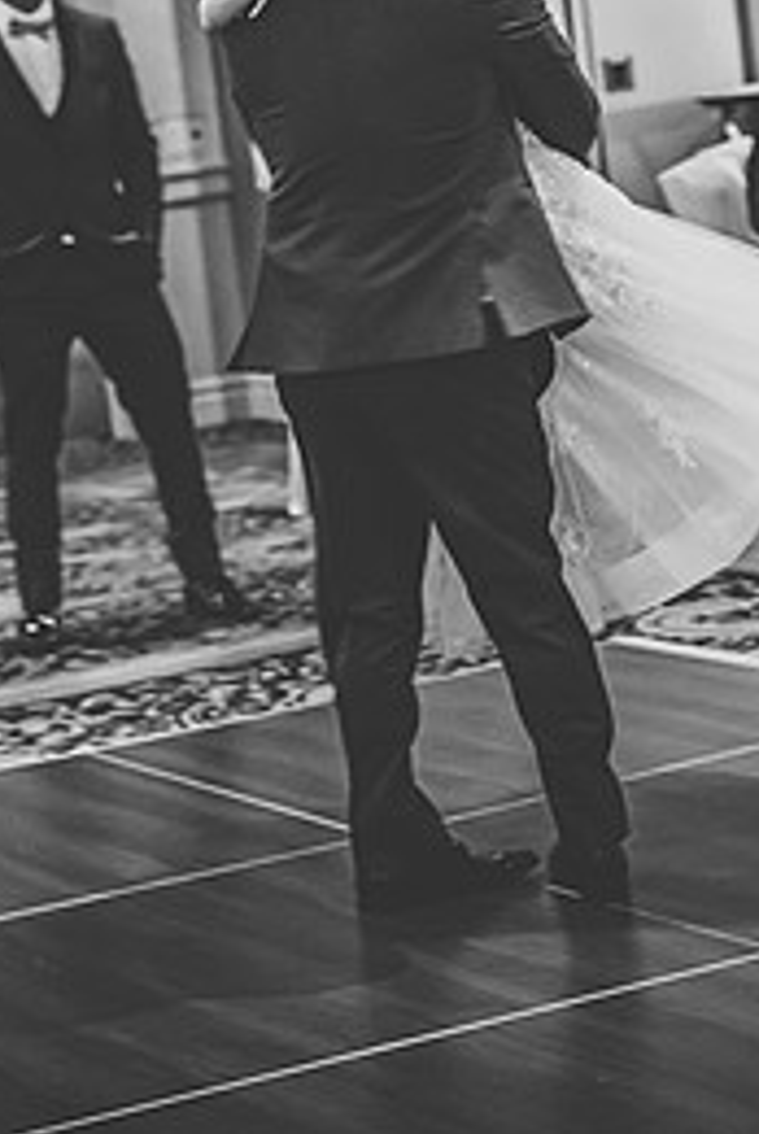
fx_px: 3816
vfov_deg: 16.7
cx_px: 449
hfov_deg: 11.4
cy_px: 157
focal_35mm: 121
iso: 800
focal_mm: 70
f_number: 2.8
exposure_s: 1/60
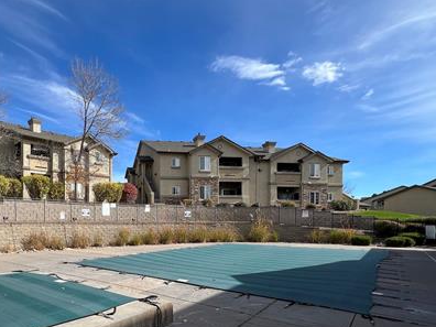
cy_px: 226
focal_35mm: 21
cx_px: 119
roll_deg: -0.3
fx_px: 265
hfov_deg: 74.4
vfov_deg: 61.4
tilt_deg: -1.0
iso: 32
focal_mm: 1.57
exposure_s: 1/1206
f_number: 1.8
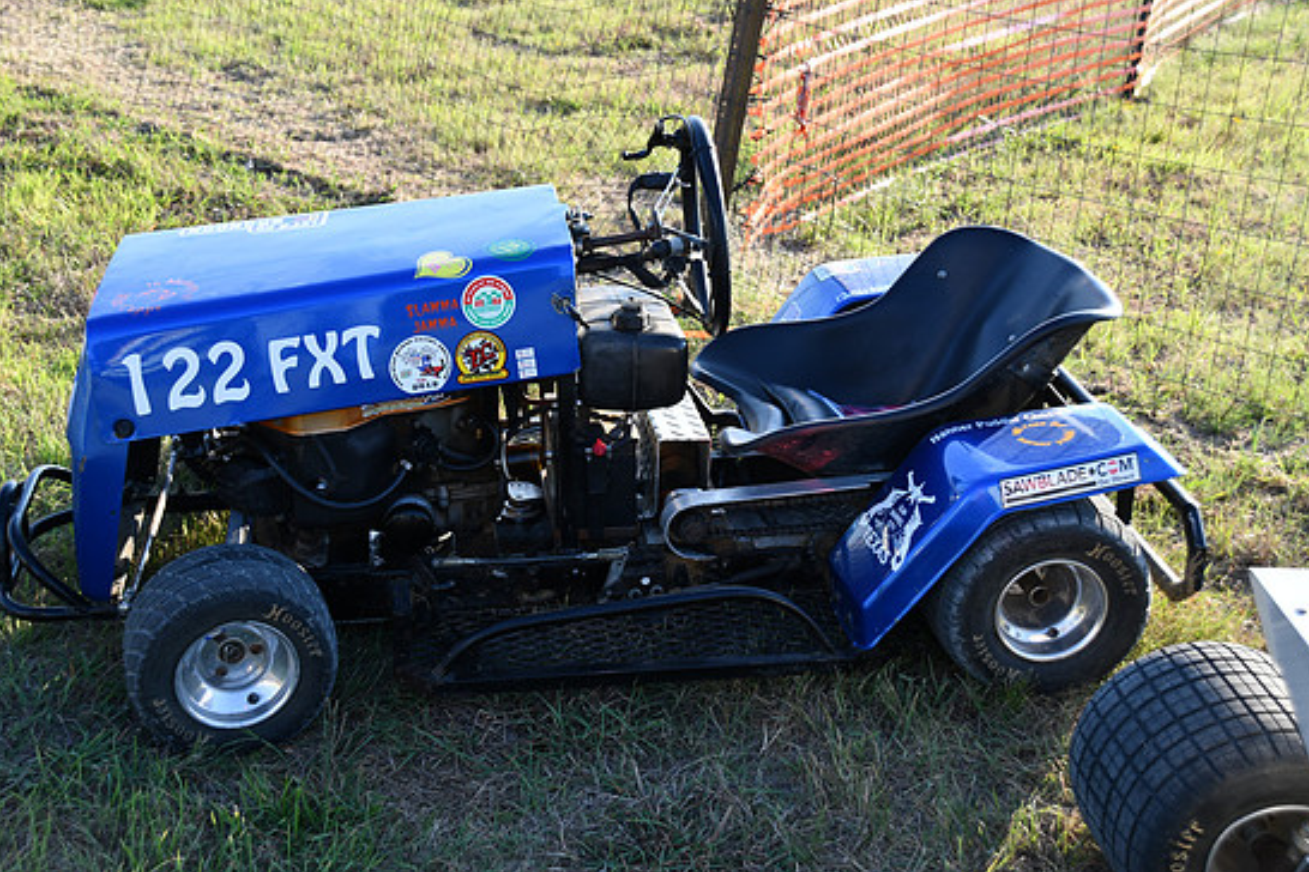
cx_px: 628
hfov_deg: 38.9
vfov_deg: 26.5
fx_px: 1854
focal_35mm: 51
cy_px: 413
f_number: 5.6
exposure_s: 1/250
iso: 200
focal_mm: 32
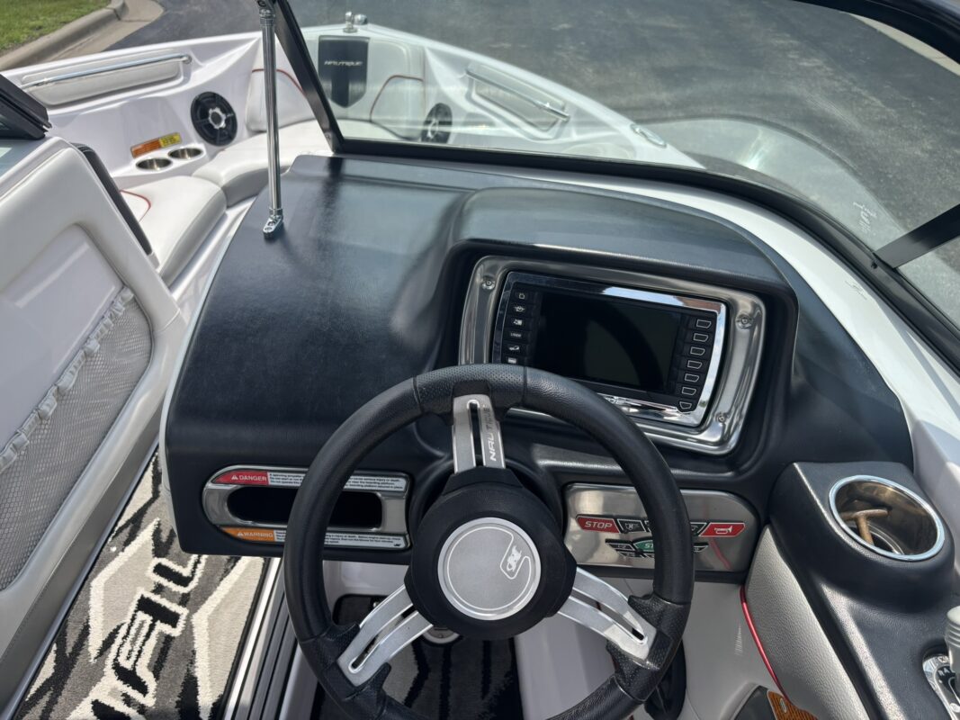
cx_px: 480
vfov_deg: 53.1
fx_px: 721
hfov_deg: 67.3
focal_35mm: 26
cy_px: 360
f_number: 1.6
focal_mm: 5.96
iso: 50
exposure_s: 1/1812
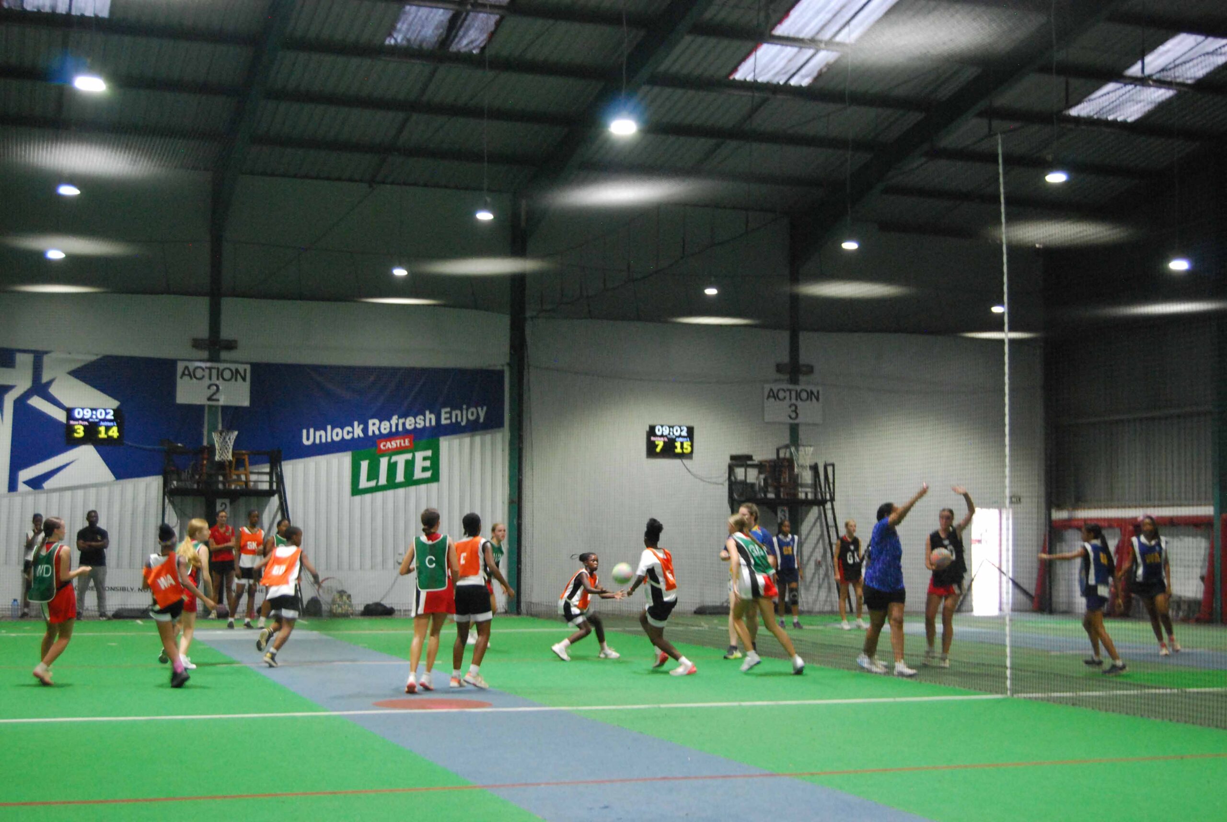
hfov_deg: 38.8
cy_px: 411
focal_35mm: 51
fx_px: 1740
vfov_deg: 26.6
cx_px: 614
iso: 1600
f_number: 4.5
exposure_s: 1/60
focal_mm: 34
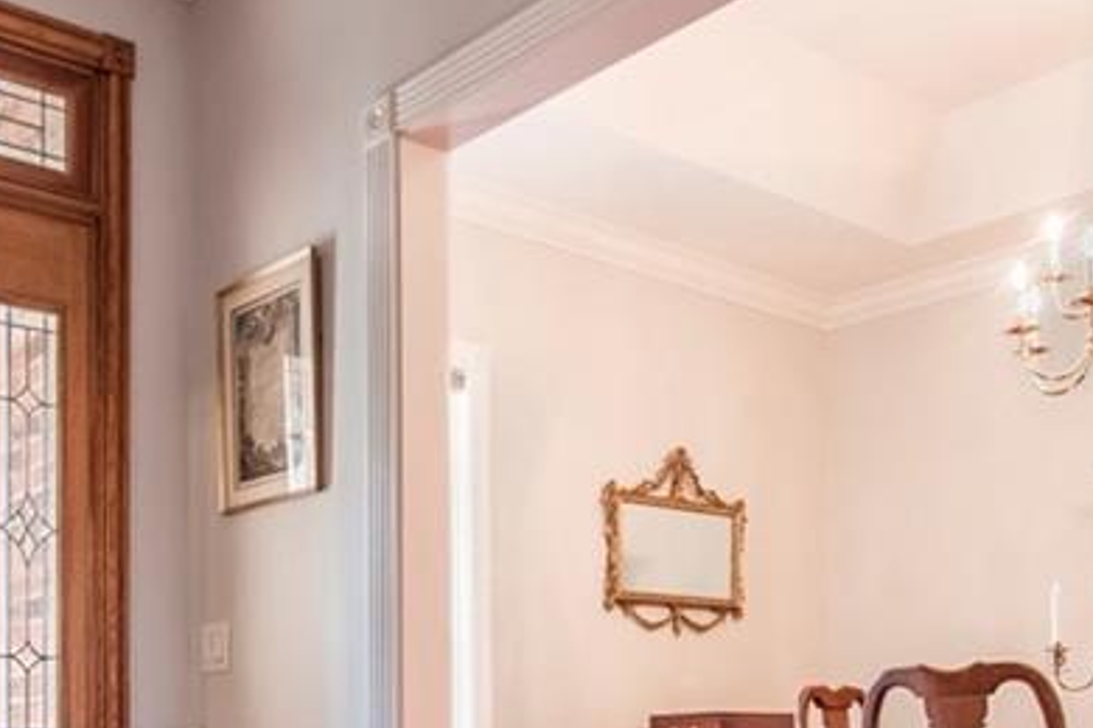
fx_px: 1275
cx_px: 322
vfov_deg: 29.8
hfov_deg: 45.3
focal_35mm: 42
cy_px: 724
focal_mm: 16
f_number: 5
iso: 1250
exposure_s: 1/100
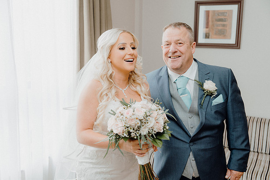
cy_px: 90
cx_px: 135
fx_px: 300
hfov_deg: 48.4
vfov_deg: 33.4
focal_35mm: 40
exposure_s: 1/160
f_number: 3.5
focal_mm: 40
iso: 320
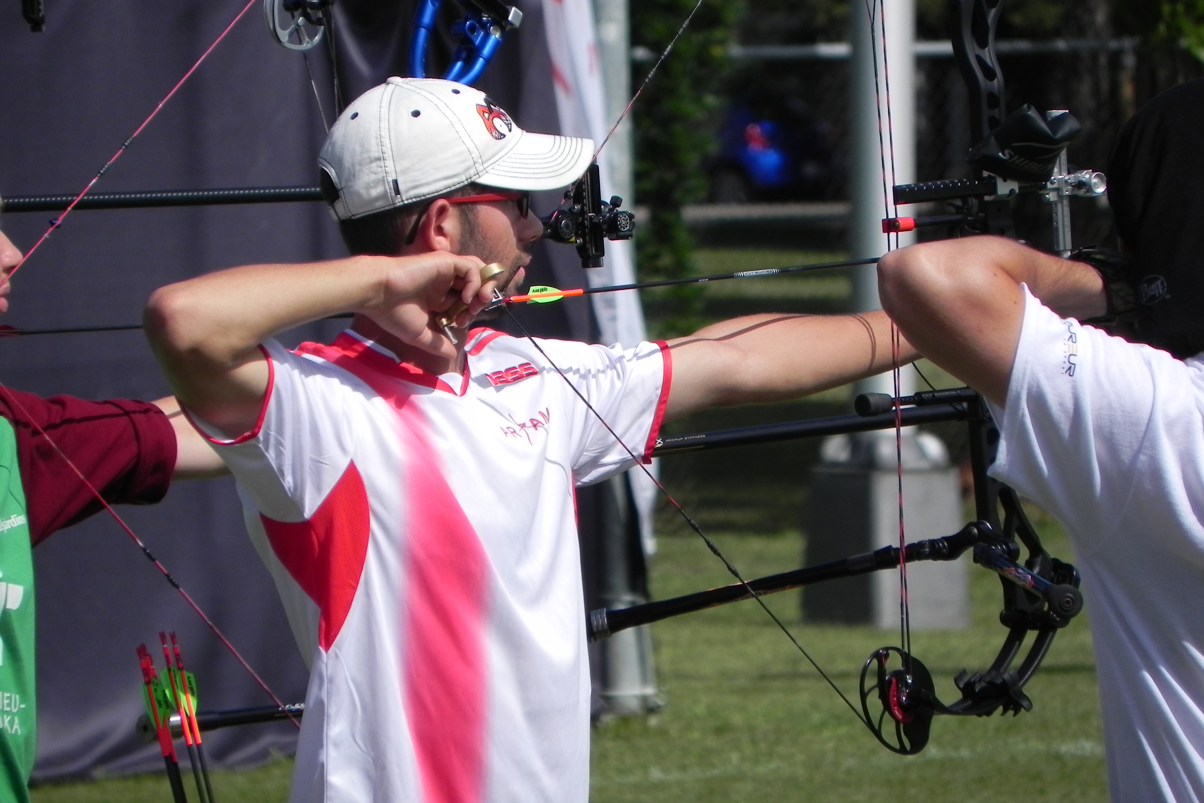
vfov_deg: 2.4
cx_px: 603
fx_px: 19162
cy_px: 410
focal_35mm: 573
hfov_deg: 3.6
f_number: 5
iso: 160
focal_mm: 97.8
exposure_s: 1/1600
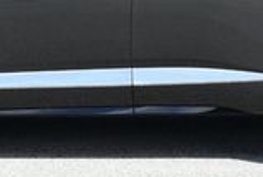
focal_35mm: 233
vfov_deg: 5.9
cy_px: -83
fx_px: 1707
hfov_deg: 8.8
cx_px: 93
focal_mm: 29
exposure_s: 1/250
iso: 200
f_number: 8
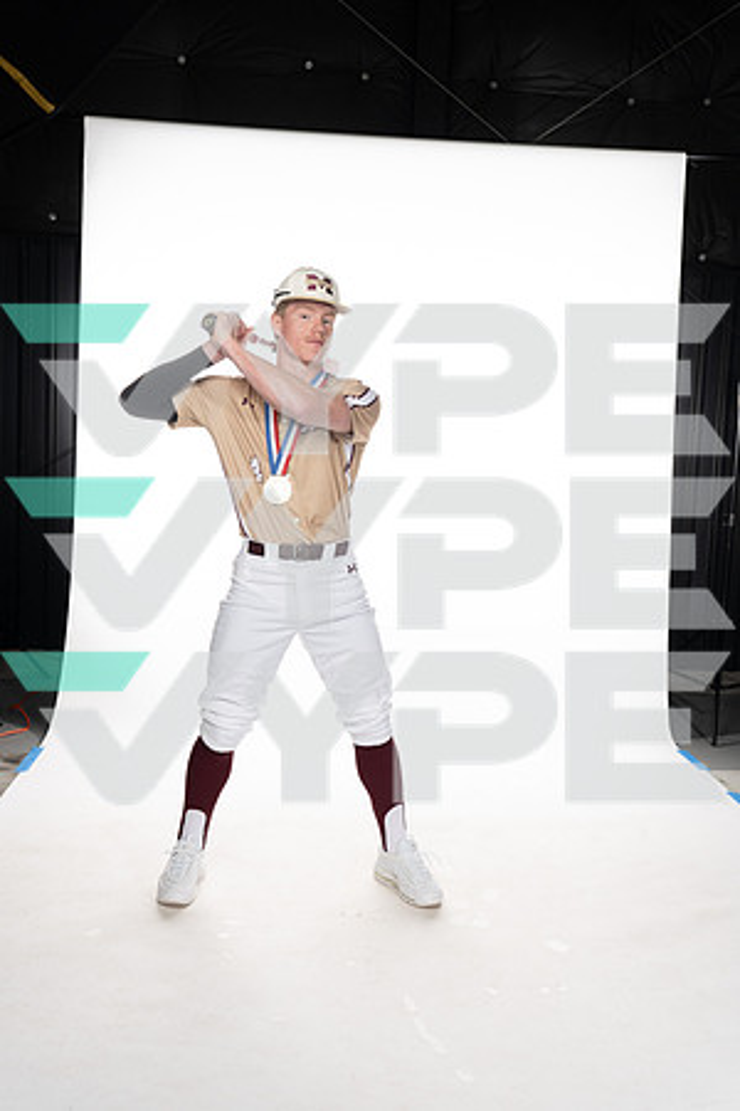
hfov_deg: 36.9
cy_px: 556
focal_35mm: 36
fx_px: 1110
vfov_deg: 53.1
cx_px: 370
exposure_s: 1/250
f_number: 6.3
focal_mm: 36
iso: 400
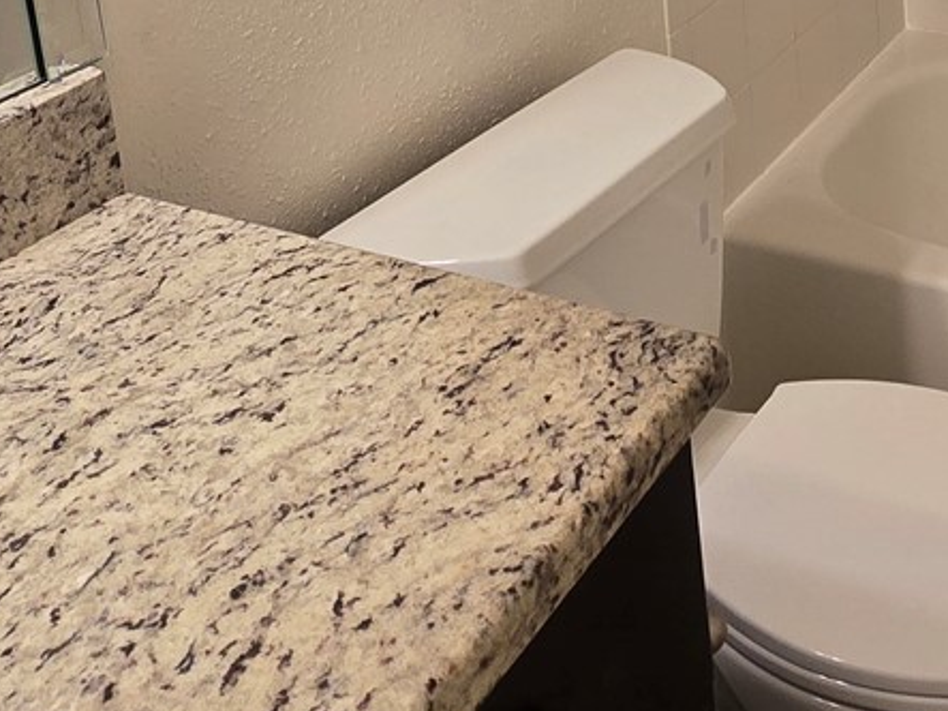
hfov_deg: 38.2
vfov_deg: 25.4
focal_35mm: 47
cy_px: -276
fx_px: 1287
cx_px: 822
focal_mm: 2.2
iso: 125
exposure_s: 1/60
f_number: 2.2
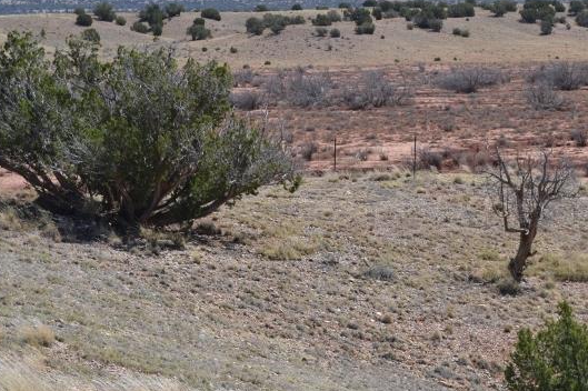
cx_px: 322
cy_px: 105
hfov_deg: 17.4
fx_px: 1926
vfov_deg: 11.6
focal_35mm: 118
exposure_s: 1/250
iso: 100
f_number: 8
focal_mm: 52
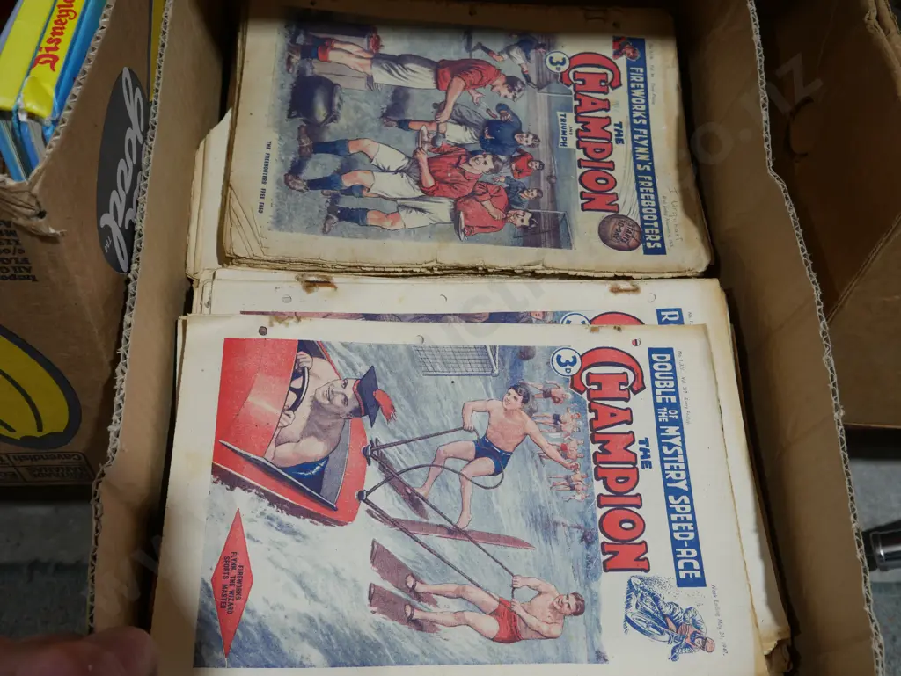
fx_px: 885
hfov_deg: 53.9
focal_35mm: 34
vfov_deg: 41.8
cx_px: 450
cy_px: 338
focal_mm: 17
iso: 400
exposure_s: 1/60
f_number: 5
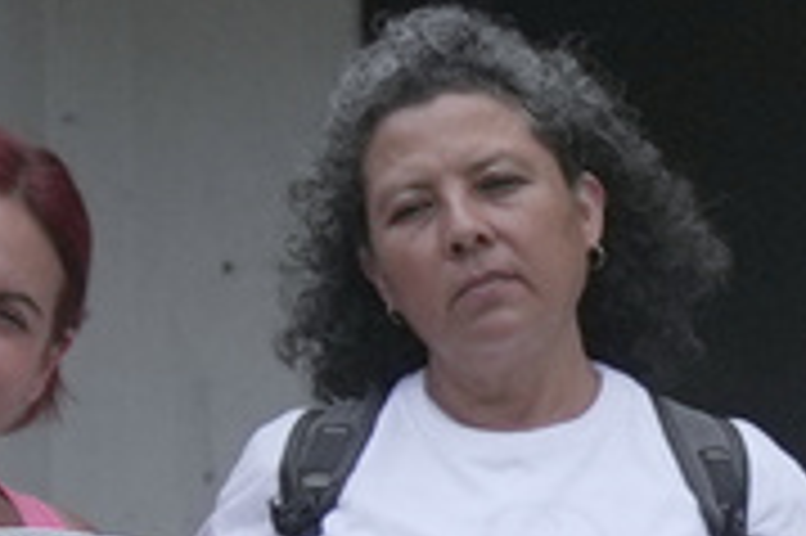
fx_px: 5771
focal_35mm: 258
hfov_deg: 7.6
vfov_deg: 5.2
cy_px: 1149
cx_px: 1666
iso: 800
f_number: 2.8
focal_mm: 30
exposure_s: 1/1000
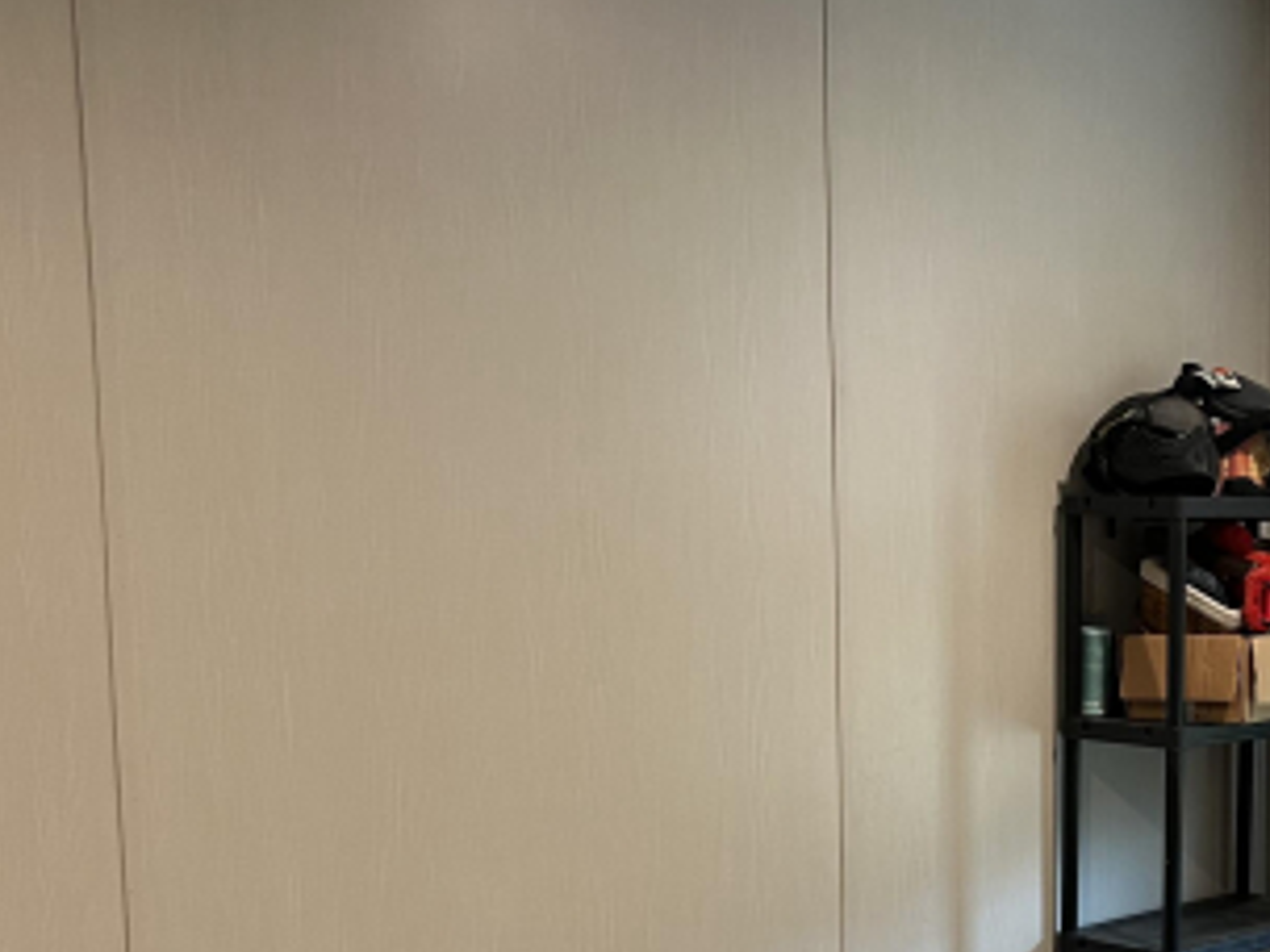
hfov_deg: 32.3
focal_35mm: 57
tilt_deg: -7.5
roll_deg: +0.4
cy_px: 722
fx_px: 2091
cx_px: 1118
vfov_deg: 25.3
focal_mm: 5.7
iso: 125
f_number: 1.5
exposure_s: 1/60
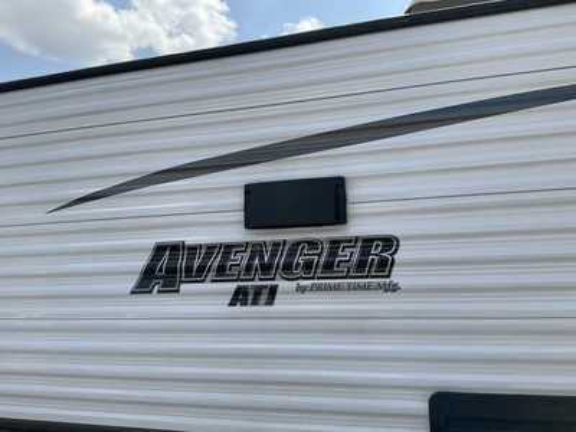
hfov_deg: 61.7
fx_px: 483
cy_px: 216
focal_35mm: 29
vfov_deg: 48.2
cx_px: 288
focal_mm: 3
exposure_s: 1/1490
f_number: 1.8
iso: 25
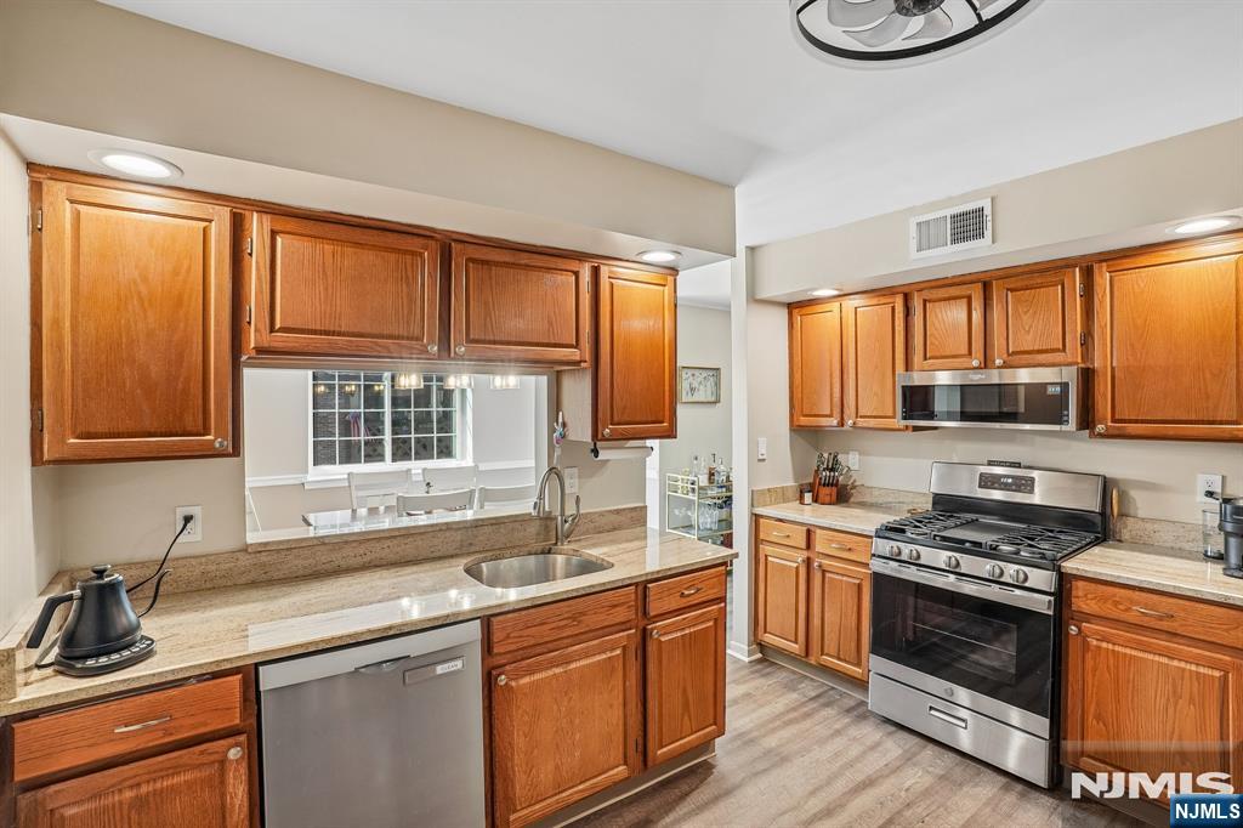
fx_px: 552
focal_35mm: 16
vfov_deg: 73.7
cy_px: 414
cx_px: 622
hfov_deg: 96.8
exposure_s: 1/20
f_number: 8
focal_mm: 16
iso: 320
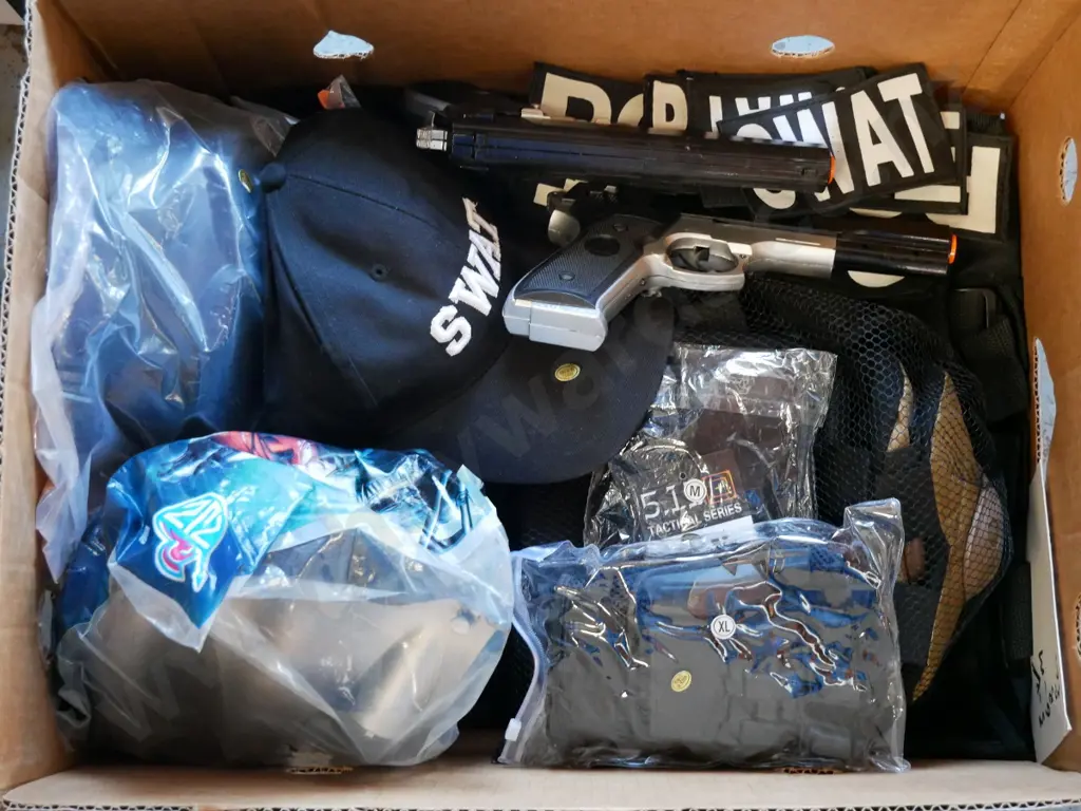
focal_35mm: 54
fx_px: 1686
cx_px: 540
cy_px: 406
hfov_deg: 35.5
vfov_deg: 27.0
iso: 3200
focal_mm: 27
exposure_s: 1/25
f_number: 4.6
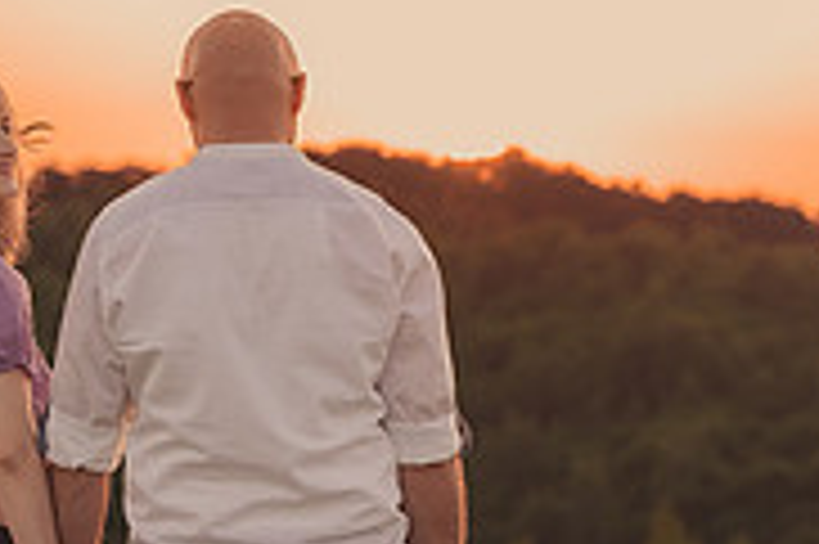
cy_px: 743
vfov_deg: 4.8
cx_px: 783
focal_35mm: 283
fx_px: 6432
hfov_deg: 7.3
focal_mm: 85
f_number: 4
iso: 400
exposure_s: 1/500
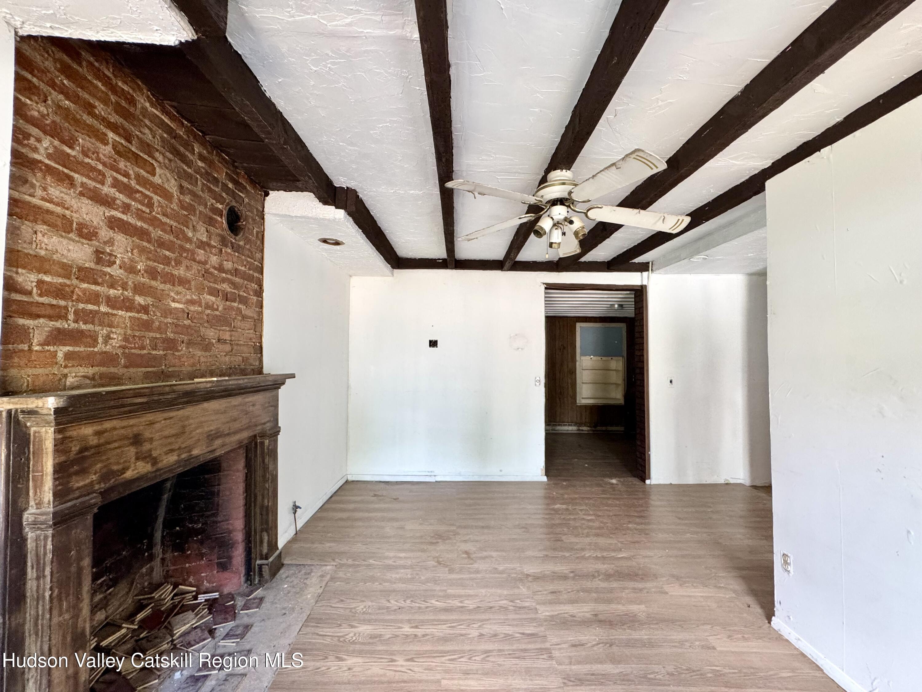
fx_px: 373
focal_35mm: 14
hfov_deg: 102.1
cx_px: 461
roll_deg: -0.3
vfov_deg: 85.7
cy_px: 346
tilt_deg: +1.3
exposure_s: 1/99
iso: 320
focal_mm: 2.22
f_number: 2.2
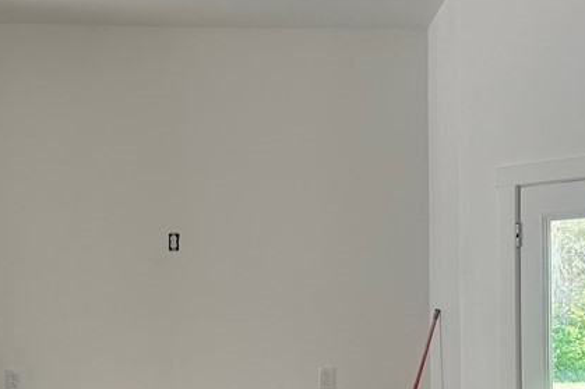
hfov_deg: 32.9
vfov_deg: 22.0
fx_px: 991
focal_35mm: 61
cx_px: 293
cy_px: 303
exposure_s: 1/121
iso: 100
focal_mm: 6.86
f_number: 1.78
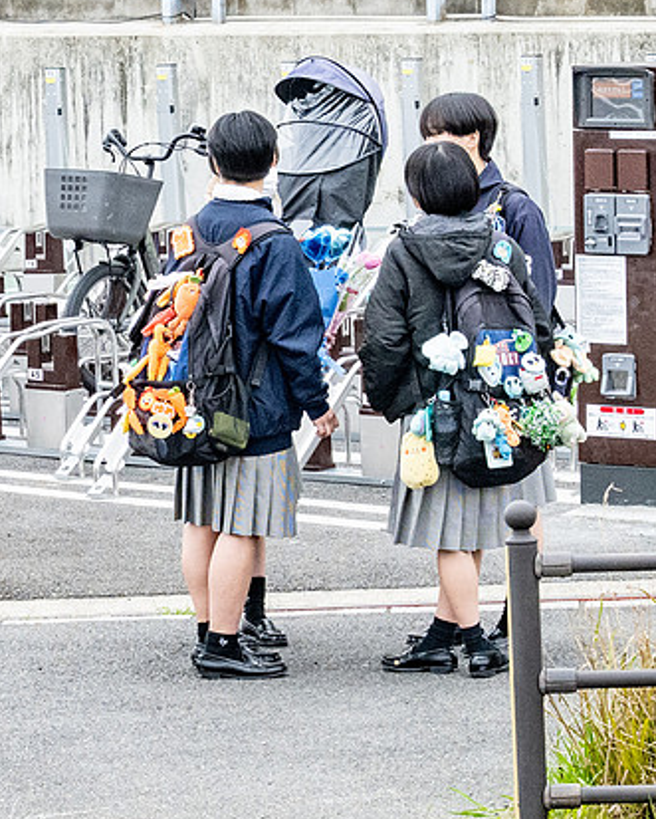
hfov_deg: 6.6
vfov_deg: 8.3
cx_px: 142
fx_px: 5673
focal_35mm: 234
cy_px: 510
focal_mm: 70
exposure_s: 1/320
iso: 1400
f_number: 8
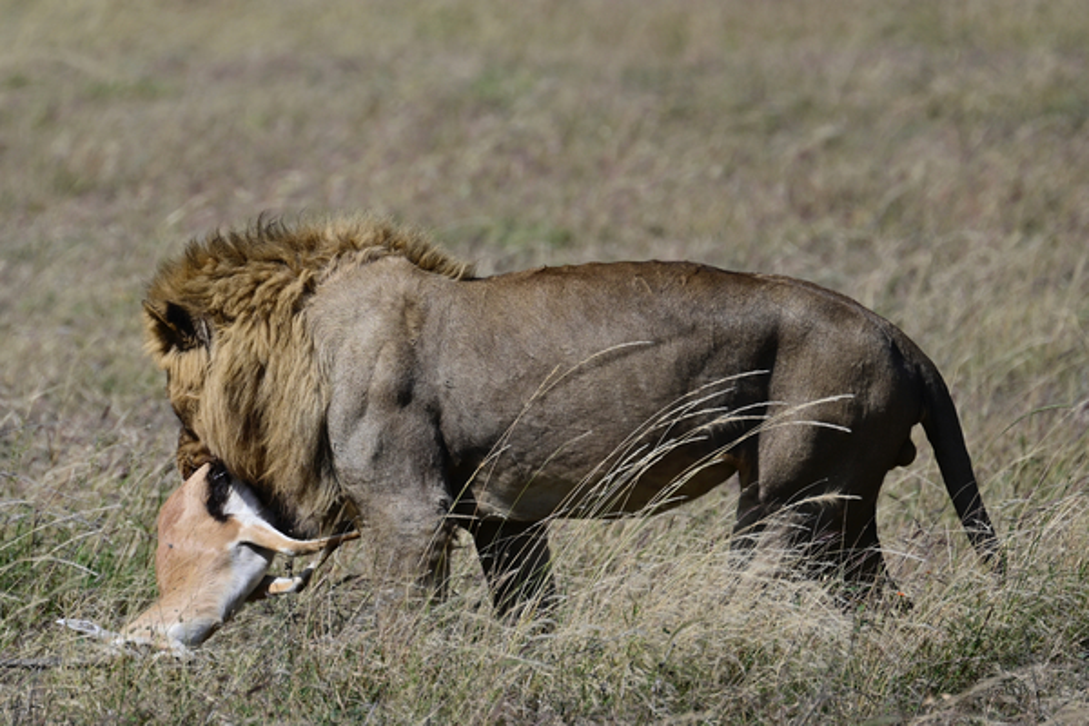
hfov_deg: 5.2
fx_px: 12099
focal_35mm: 400
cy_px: 363
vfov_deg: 3.4
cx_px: 544
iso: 110
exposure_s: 1/400
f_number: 5.6
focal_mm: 400
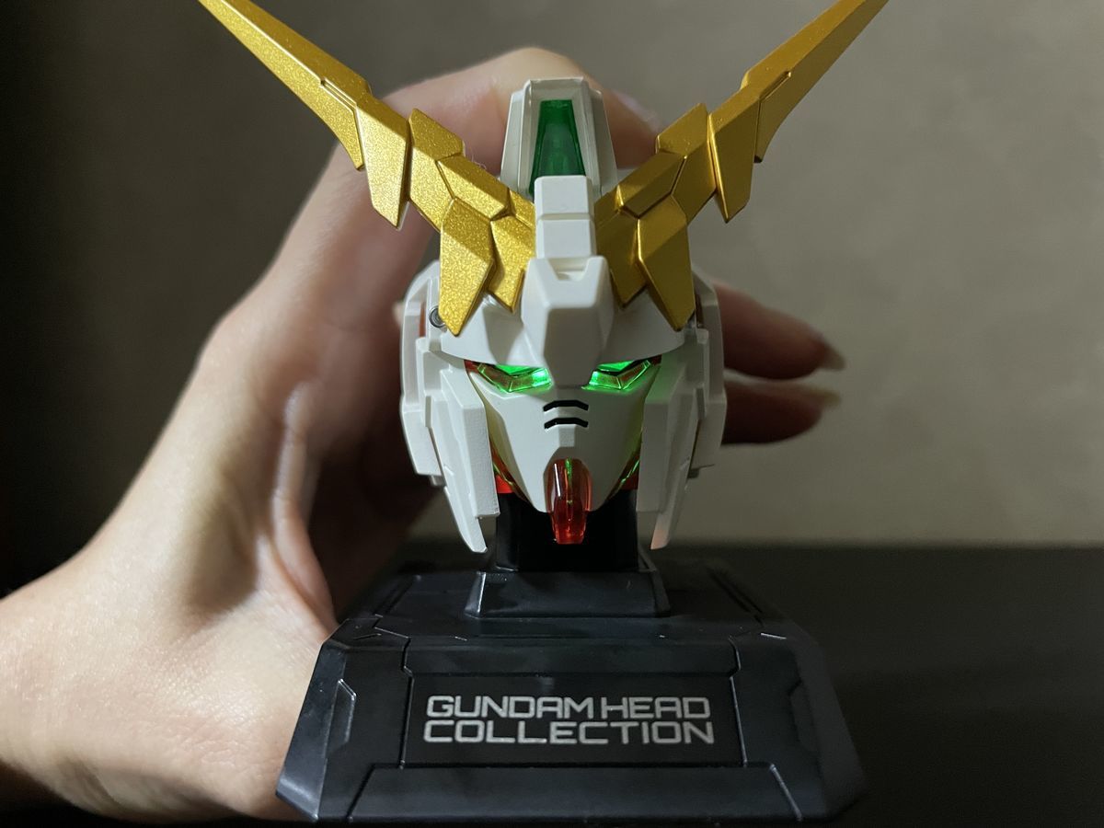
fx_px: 829
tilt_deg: -5.0
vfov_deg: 53.1
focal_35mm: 26
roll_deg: +2.5
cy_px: 414
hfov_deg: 67.3
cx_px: 552
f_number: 1.6
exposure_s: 1/25
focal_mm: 4.2
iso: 500
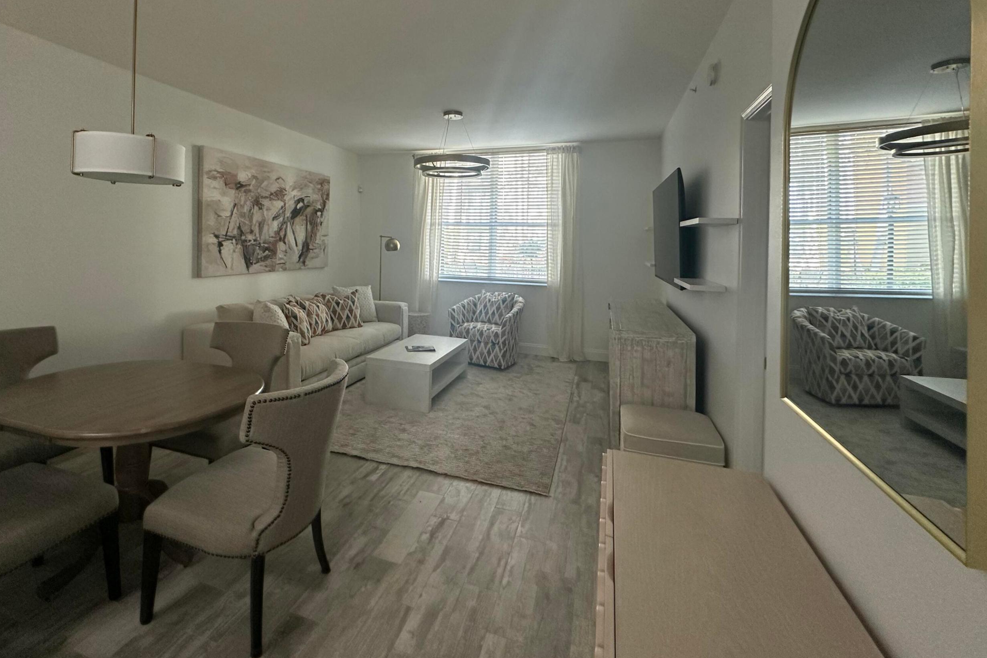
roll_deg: -0.7
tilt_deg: -0.4
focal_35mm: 17
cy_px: 244
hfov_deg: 92.9
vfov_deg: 69.3
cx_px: 436
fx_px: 466
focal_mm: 2.22
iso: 250
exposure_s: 1/120
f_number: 2.2
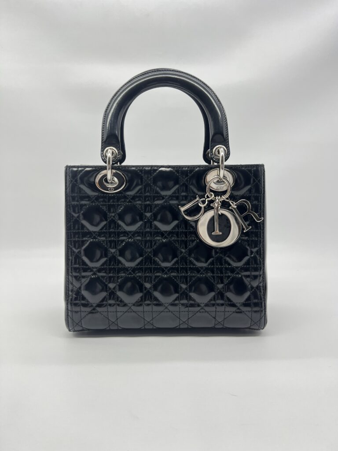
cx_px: 169
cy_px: 226
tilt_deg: -7.4
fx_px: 338
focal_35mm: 26
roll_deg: +1.1
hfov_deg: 53.1
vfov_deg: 67.3
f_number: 1.5
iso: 40
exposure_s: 1/100
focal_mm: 5.7
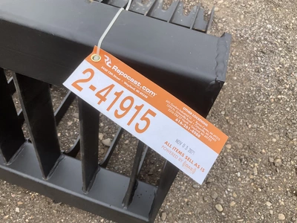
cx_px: 148
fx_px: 249
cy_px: 112
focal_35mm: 29
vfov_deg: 48.2
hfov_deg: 61.7
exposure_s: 1/855
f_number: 1.8
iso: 25
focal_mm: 3
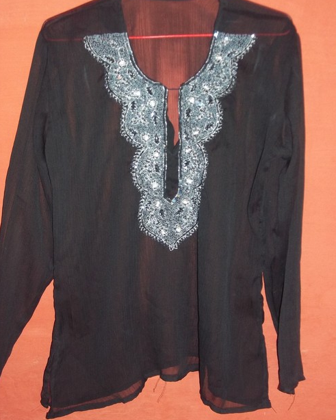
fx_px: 659
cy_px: 198
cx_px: 168
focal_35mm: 53
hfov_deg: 28.6
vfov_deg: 35.4
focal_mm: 8.8
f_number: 3.6
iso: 160
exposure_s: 1/40
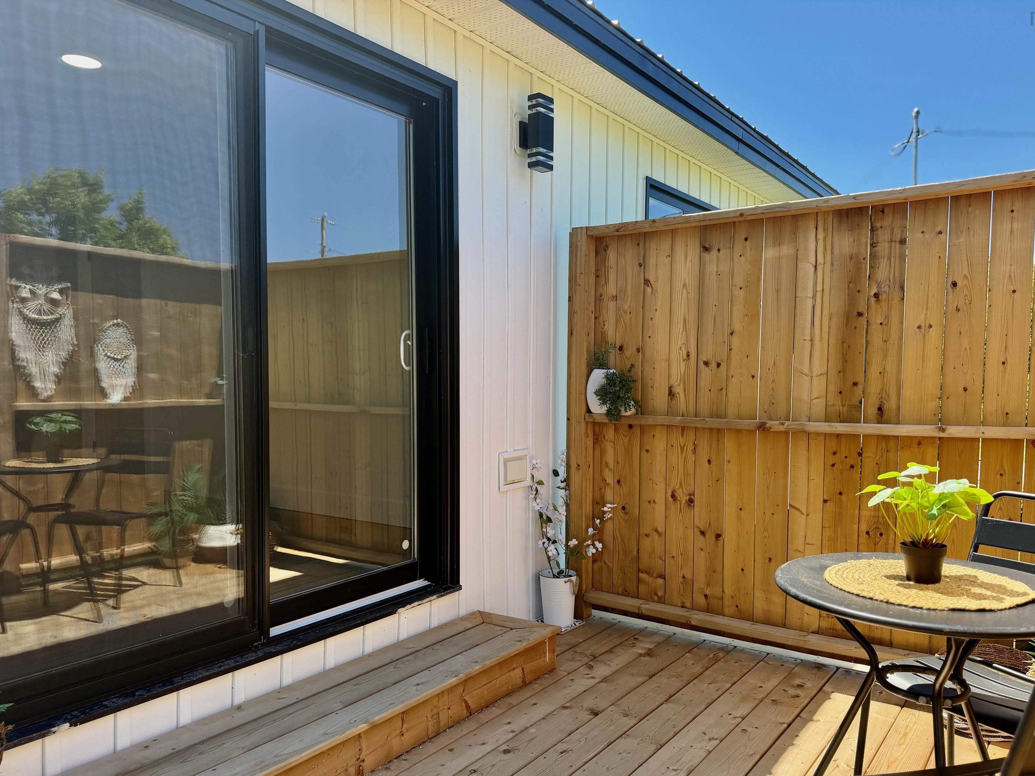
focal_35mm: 26
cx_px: 532
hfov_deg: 67.3
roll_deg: -0.5
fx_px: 777
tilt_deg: -3.6
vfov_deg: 53.0
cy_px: 419
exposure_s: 1/1585
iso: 100
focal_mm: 6.76
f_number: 1.78
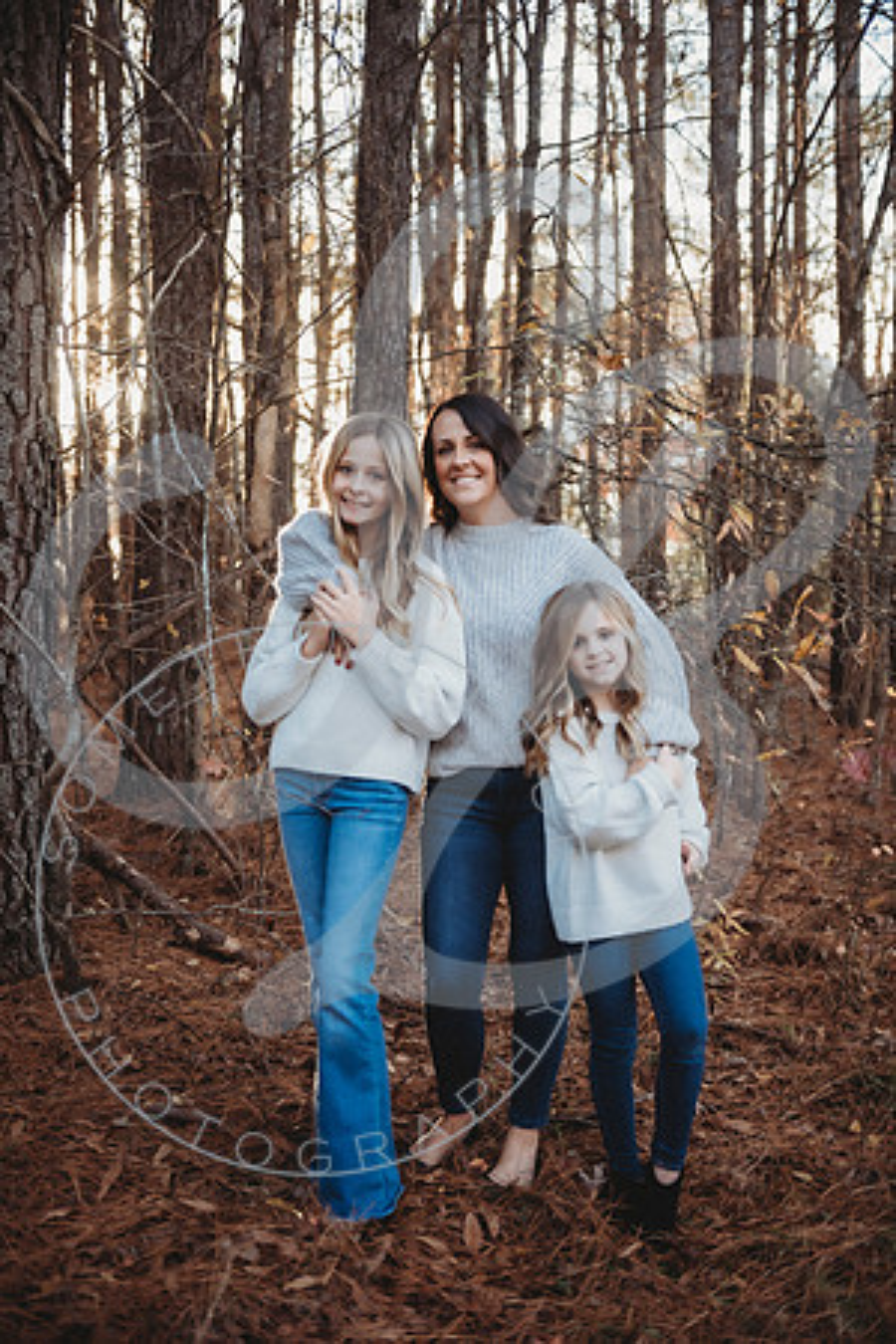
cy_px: 672
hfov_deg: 31.9
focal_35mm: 42
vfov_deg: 46.4
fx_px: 1568
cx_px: 448
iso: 400
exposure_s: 1/250
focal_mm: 42
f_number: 2.8
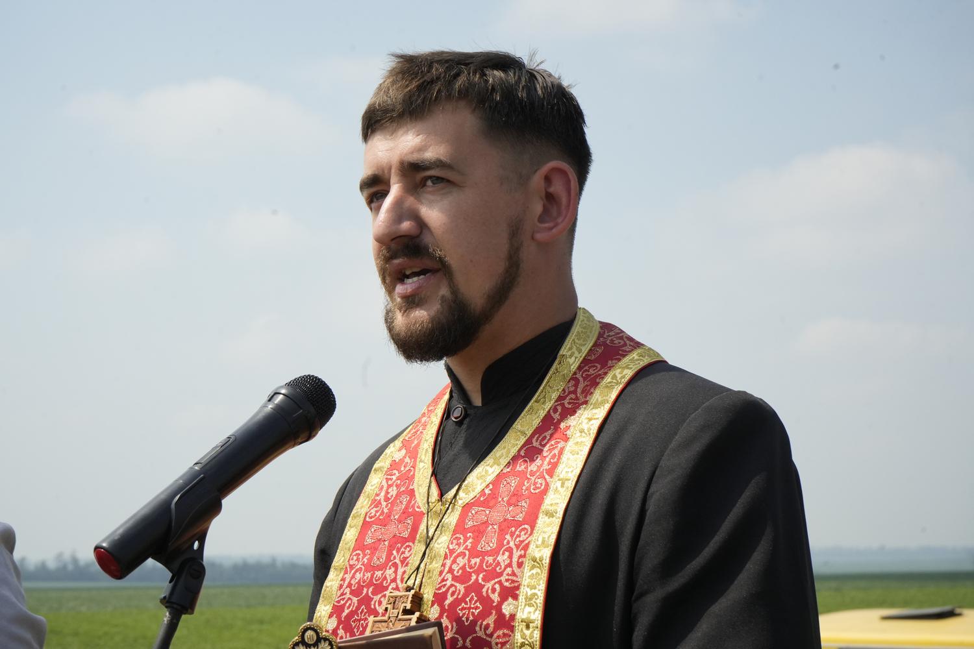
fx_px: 1894
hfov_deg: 28.8
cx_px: 487
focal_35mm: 70
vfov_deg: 19.5
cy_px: 324
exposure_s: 1/3200
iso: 2500
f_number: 13
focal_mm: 70
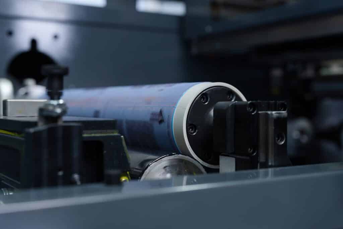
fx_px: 476
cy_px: 114
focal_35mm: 50
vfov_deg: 27.0
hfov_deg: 39.6
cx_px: 172
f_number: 3.2
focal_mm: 50
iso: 250
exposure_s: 1/50
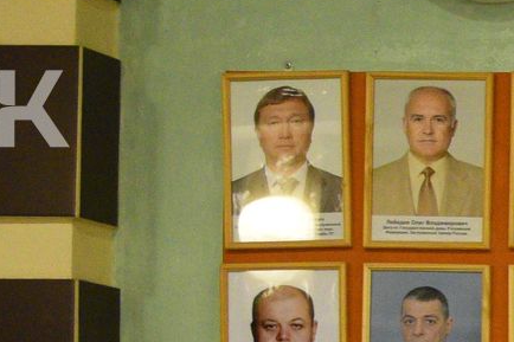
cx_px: 1720
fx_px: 2983
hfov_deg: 8.0
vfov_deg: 6.4
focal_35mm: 209
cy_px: 598
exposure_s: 1/100
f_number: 3.2
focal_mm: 28
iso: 2500
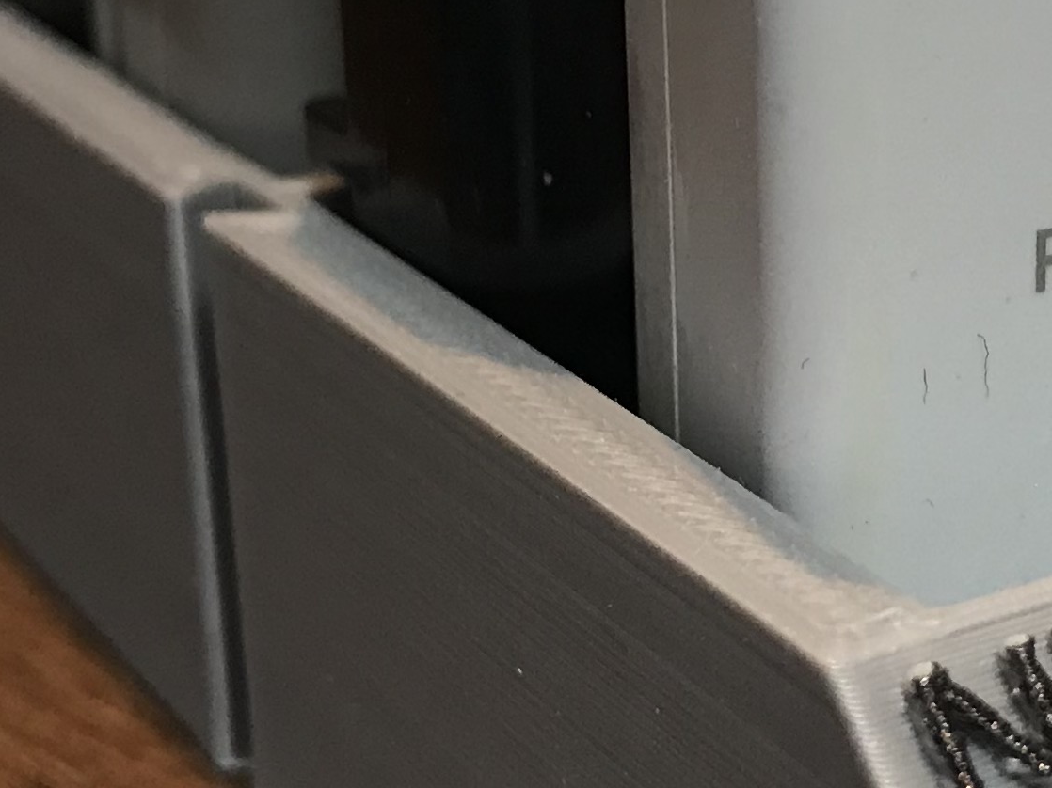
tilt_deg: -19.7
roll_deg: +1.1
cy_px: 239
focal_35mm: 101
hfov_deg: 19.1
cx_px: 932
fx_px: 3069
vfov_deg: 14.6
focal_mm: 3.99
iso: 40
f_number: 1.8
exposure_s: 1/22
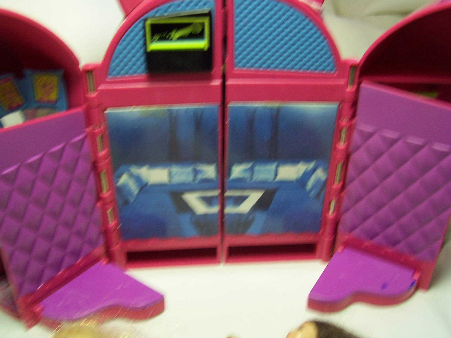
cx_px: 226
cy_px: 169
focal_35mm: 37
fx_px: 482
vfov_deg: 38.7
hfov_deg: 50.1
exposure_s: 1/30
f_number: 2.8
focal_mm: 5.6
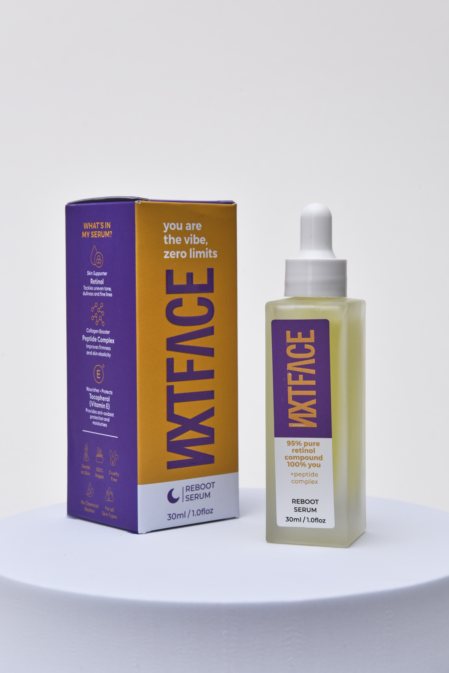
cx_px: 224
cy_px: 336
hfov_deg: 19.5
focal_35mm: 70
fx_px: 1308
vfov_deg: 28.8
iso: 400
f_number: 13
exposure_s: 1/125
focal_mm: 70
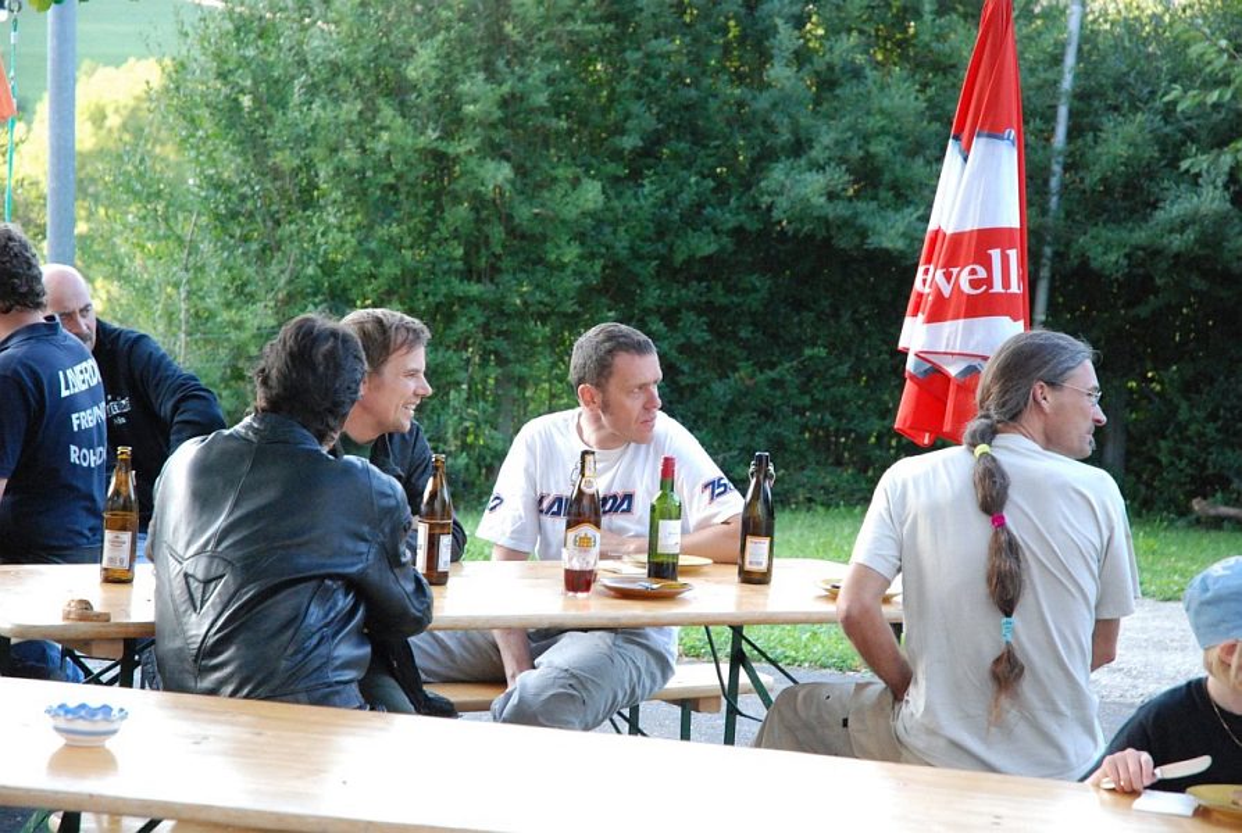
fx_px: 3630
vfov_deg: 13.1
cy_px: 416
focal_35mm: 105
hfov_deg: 19.4
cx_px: 621
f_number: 4.5
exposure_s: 1/200
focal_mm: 70
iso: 1600
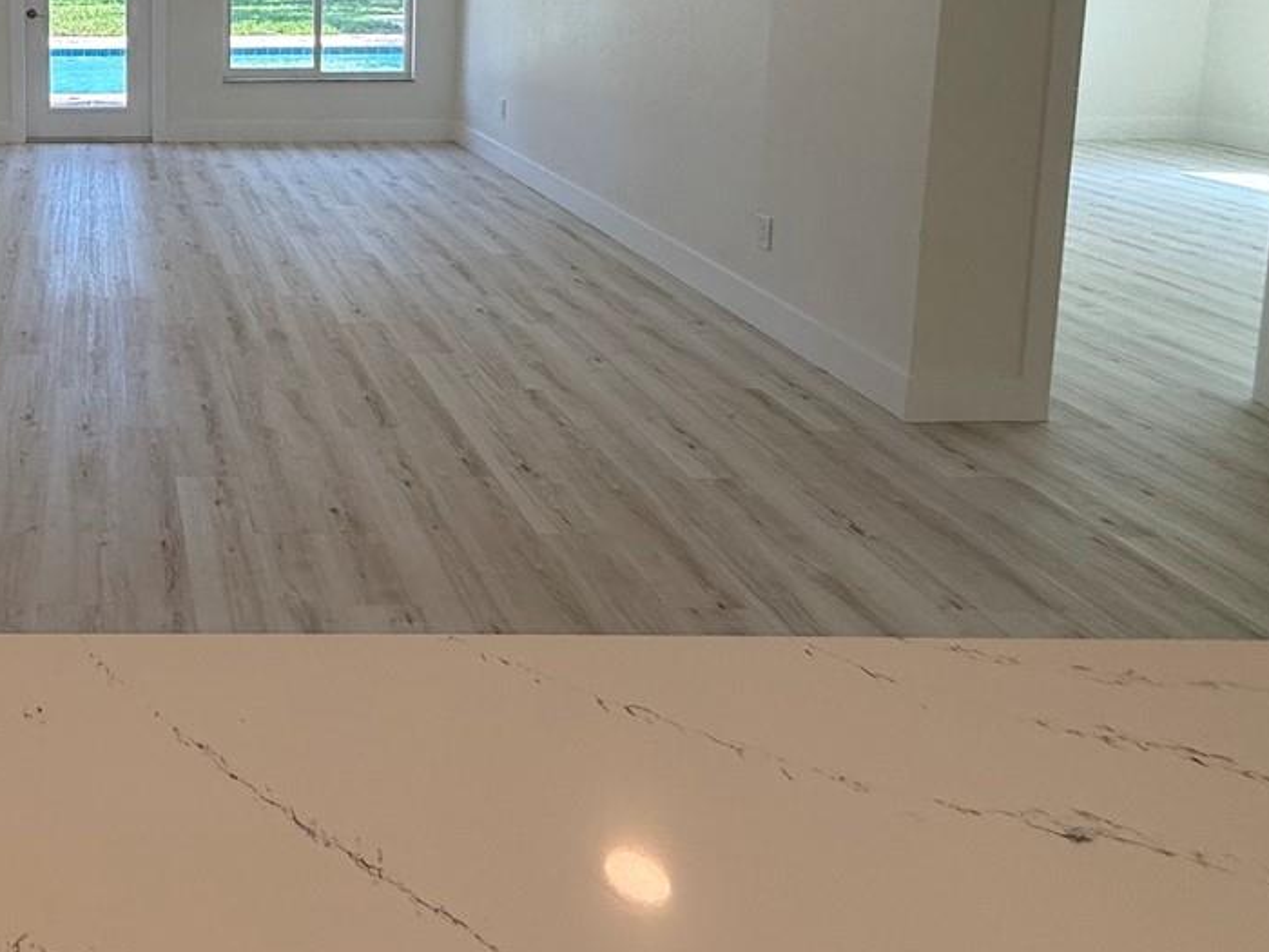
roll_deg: +0.4
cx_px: 78
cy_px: 56
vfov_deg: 40.1
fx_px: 1173
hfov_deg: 49.2
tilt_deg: -6.2
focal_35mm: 32
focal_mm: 2.22
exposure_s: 1/220
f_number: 2.2
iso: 64
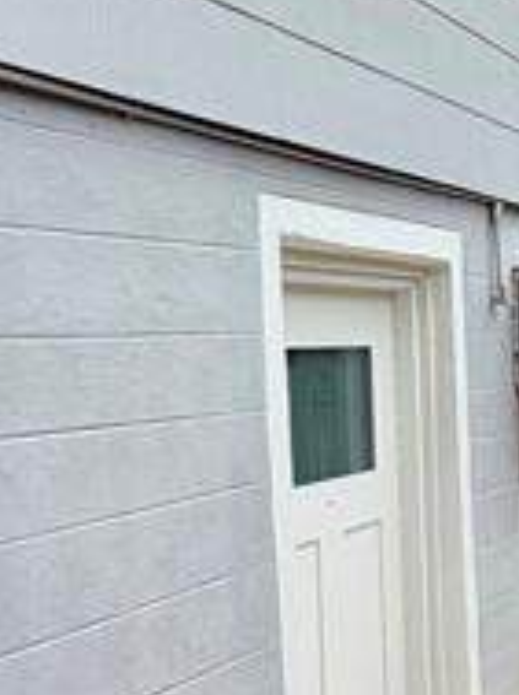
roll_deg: +2.3
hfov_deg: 25.6
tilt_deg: +0.6
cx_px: 291
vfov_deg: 33.8
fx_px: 1143
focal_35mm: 57
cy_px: 357
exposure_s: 1/779
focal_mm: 2.22
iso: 25
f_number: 2.2
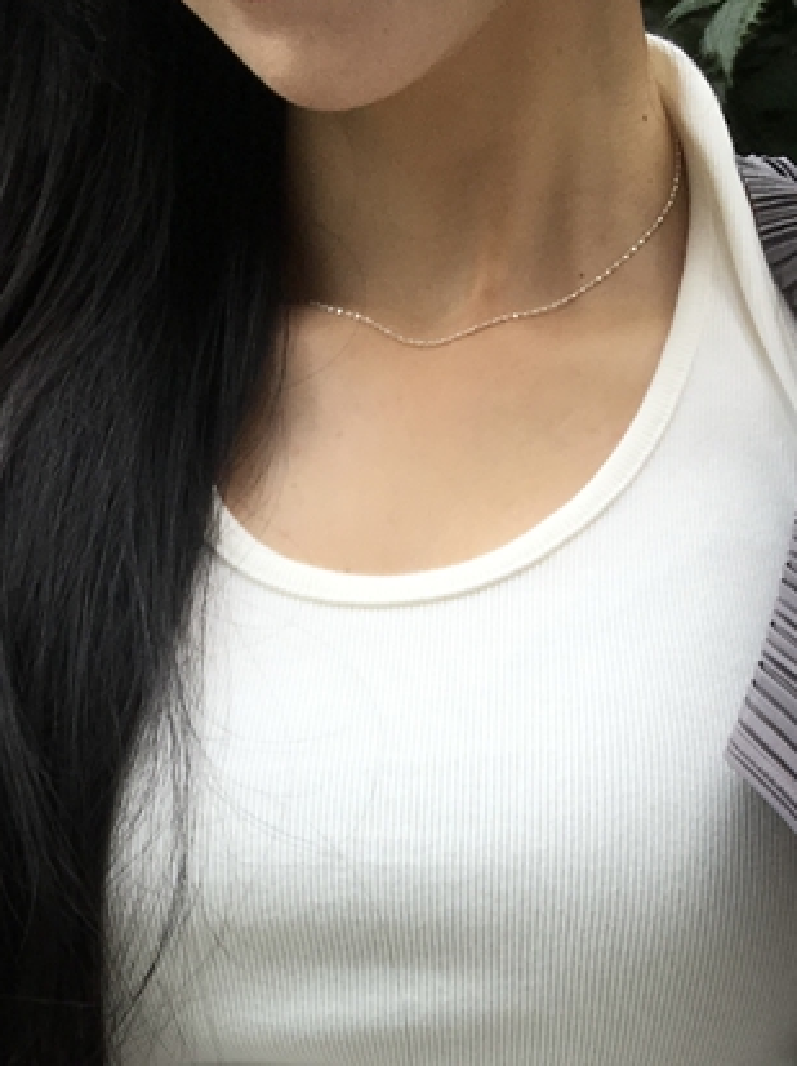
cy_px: 1354
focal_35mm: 75
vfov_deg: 23.3
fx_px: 2306
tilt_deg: -20.9
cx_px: 524
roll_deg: +1.2
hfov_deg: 19.6
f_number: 2.2
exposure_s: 1/444
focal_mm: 4.15
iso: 25
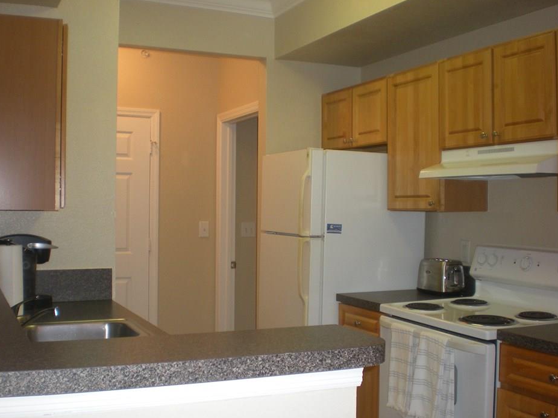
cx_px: 266
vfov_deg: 34.4
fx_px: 677
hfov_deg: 44.8
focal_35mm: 42
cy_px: 218
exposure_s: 1/30
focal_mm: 6.3
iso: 150
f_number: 3.1
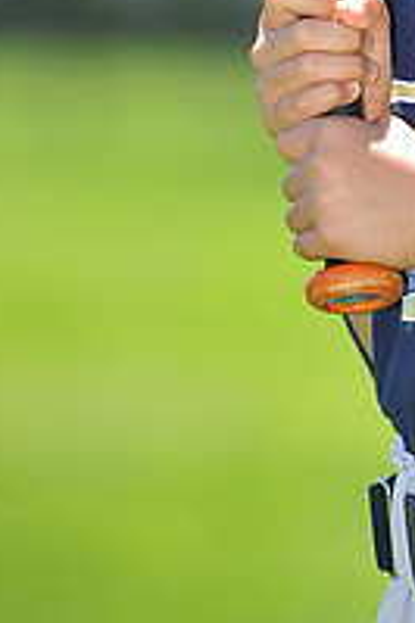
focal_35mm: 579
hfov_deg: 2.4
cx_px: 530
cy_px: -240
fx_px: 10028
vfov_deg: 3.6
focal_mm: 200
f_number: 4.5
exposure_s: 1/640
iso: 200
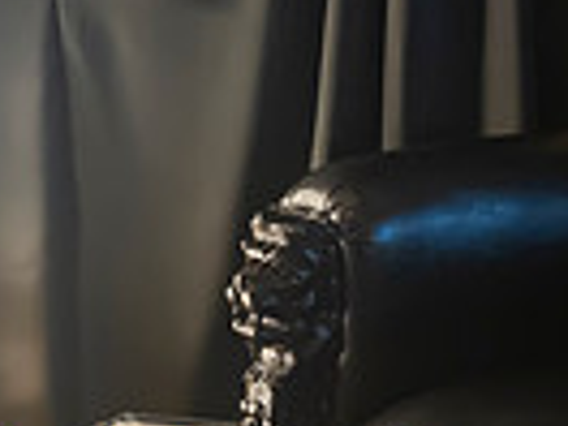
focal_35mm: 148
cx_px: -120
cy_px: -90
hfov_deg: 13.0
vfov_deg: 9.9
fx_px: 2428
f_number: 2.8
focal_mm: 20
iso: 1600
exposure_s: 1/100
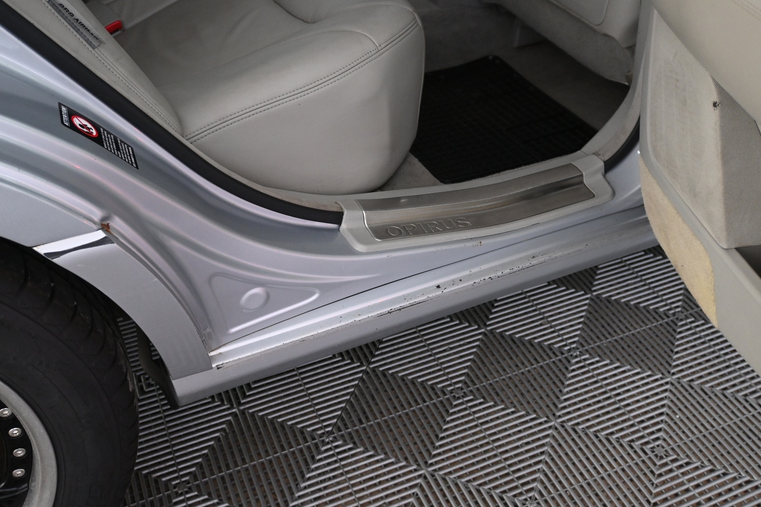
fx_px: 761
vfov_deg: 36.9
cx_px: 380
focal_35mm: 36
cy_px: 254
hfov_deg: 53.1
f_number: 4.2
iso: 1400
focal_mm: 24
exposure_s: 1/40
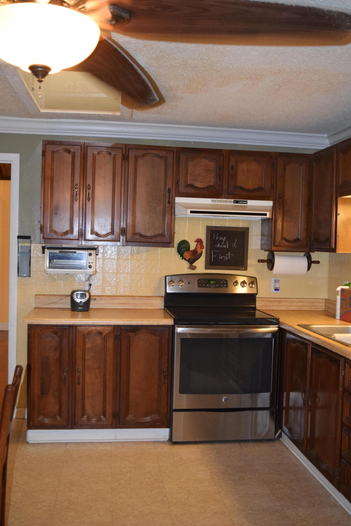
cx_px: 176
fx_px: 527
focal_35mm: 36
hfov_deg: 36.9
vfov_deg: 53.1
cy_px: 263
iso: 2200
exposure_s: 1/60
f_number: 4
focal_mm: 24
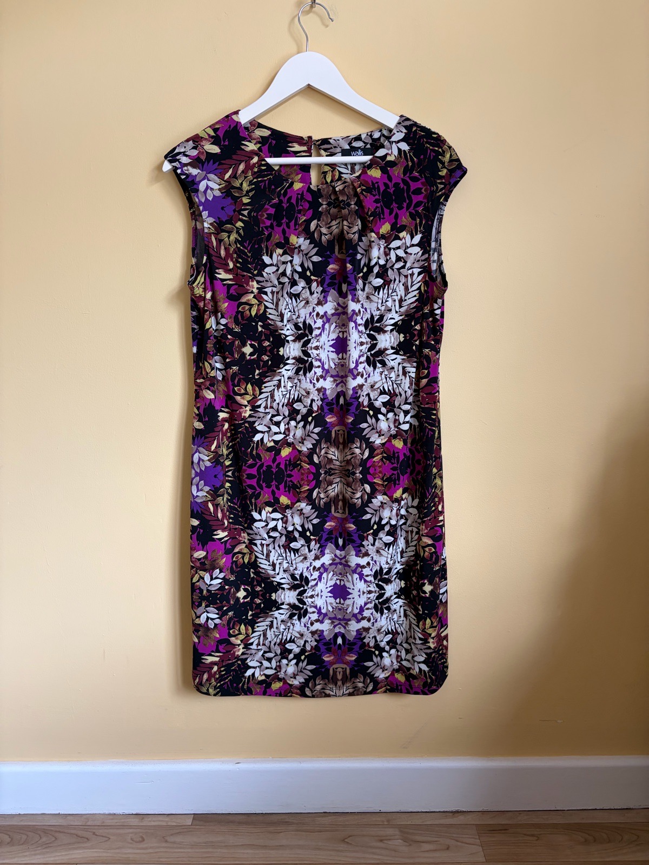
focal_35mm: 26
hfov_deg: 53.1
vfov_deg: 67.3
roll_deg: +1.9
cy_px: 432
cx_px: 324
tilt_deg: -9.3
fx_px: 650
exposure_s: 1/84
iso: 125
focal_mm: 5.96
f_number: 1.6
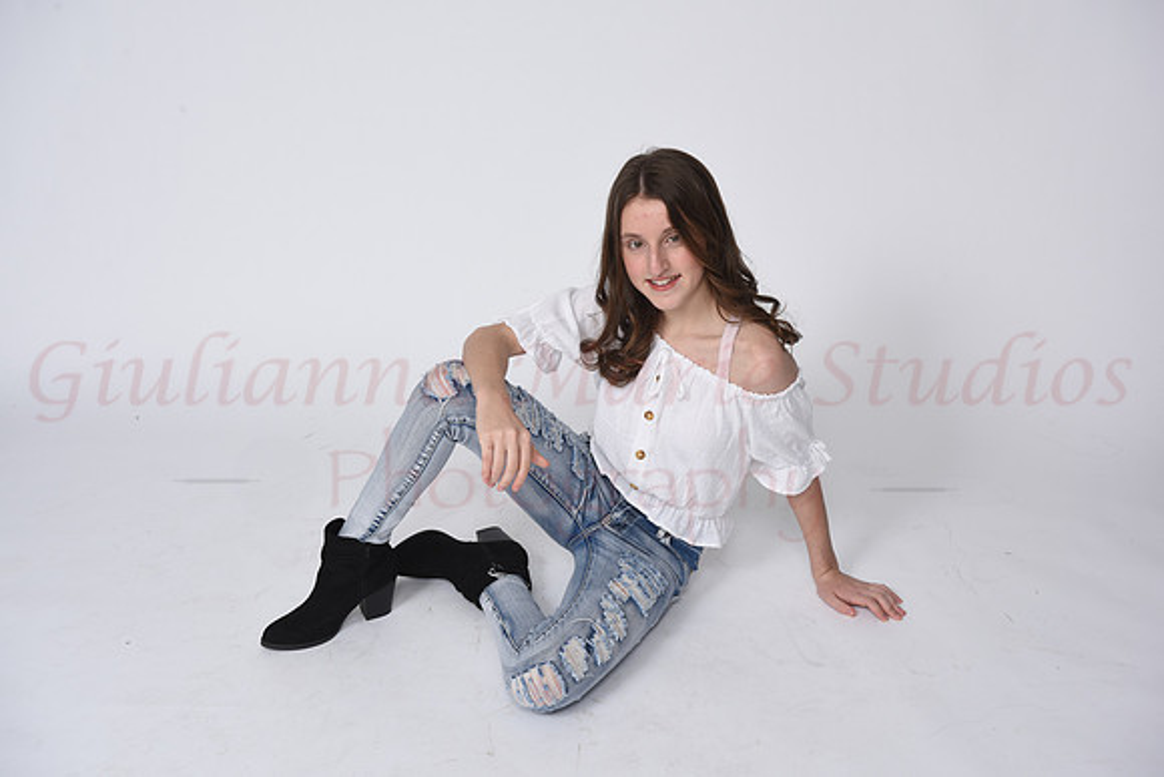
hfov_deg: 44.5
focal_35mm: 44
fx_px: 1423
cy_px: 388
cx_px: 582
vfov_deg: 30.5
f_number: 9
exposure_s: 1/125
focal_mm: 44
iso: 160
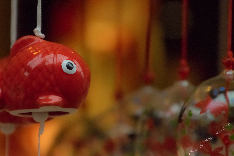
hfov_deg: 3.7
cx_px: 91
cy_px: 65
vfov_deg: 2.5
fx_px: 3600
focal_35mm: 554
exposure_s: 1/3200
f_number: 6.3
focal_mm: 300
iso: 3200
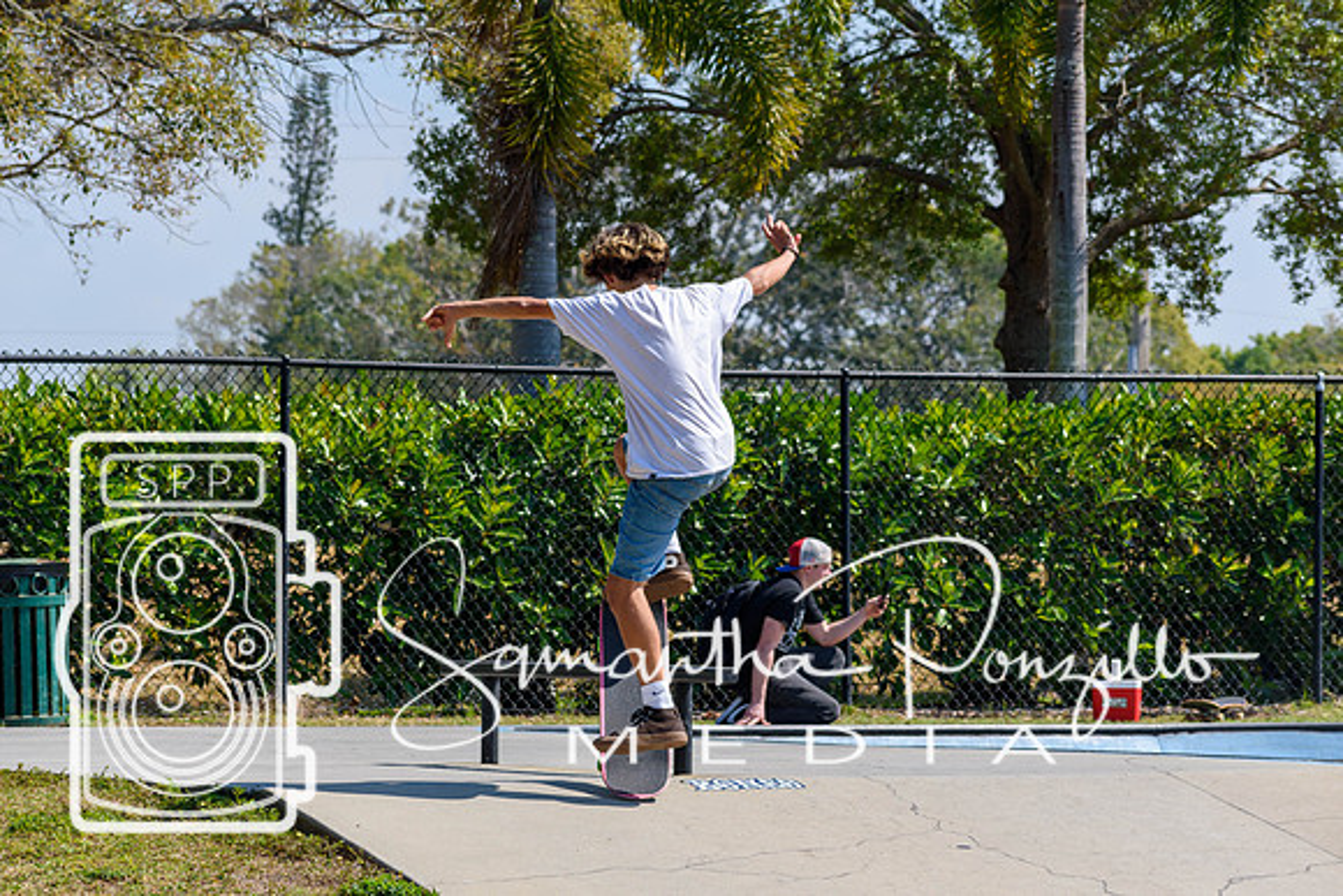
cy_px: 448
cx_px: 672
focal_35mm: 183
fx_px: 6828
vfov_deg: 7.5
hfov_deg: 11.2
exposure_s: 1/800
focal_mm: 122
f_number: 7.1
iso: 200
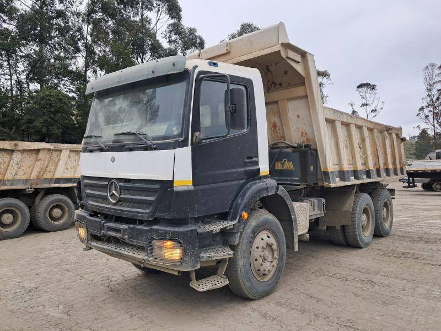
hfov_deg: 65.3
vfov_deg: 51.4
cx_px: 220
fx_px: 344
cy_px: 166
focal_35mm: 27
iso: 50
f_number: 1.8
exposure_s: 1/158
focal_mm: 4
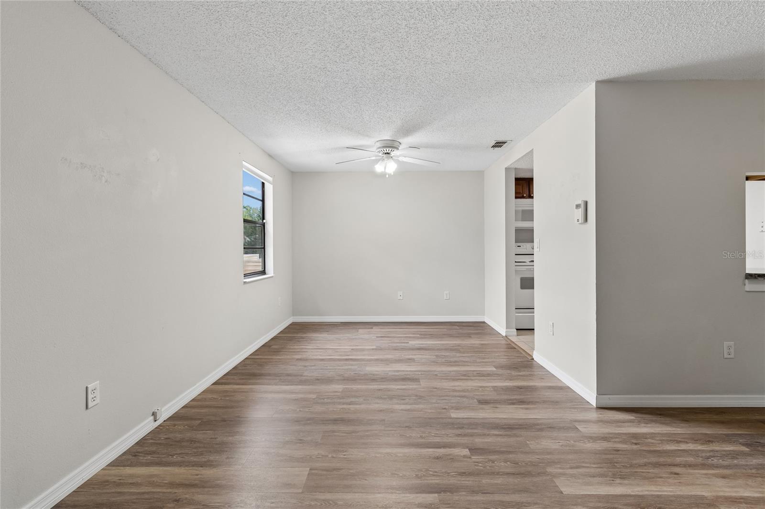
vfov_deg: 77.3
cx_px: 382
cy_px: 254
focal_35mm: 15
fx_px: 319
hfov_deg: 100.4
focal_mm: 10
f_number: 7.1
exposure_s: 1/15
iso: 100
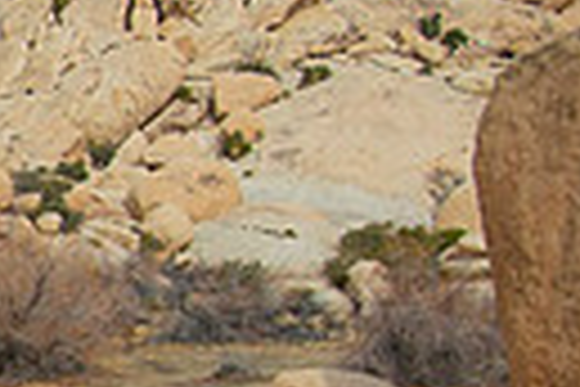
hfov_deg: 15.2
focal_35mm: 108
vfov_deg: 12.6
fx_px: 1740
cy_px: 371
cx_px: -589
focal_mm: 24
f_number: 4
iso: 100
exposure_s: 1/1250
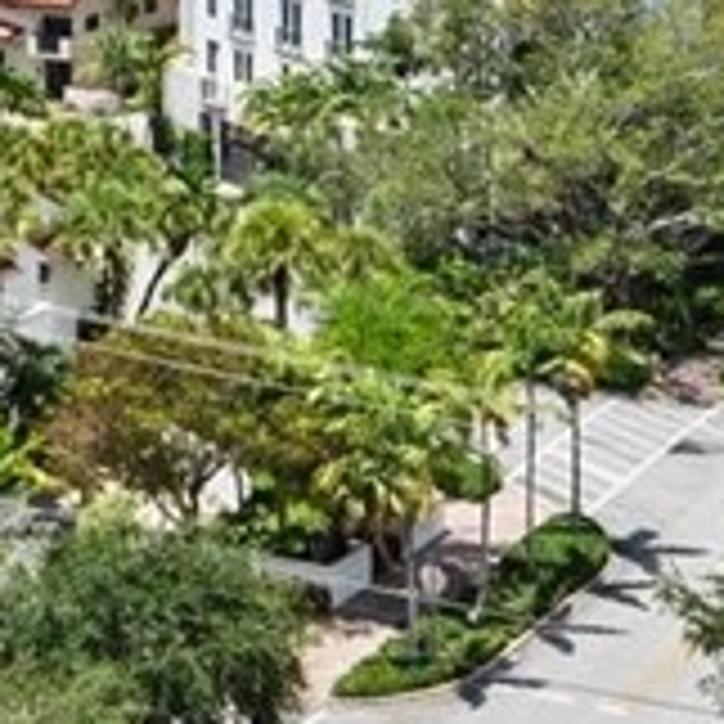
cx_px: -953
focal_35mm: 125
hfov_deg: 11.7
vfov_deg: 12.8
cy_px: -553
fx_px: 2958
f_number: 8
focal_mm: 14
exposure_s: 1/800
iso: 200
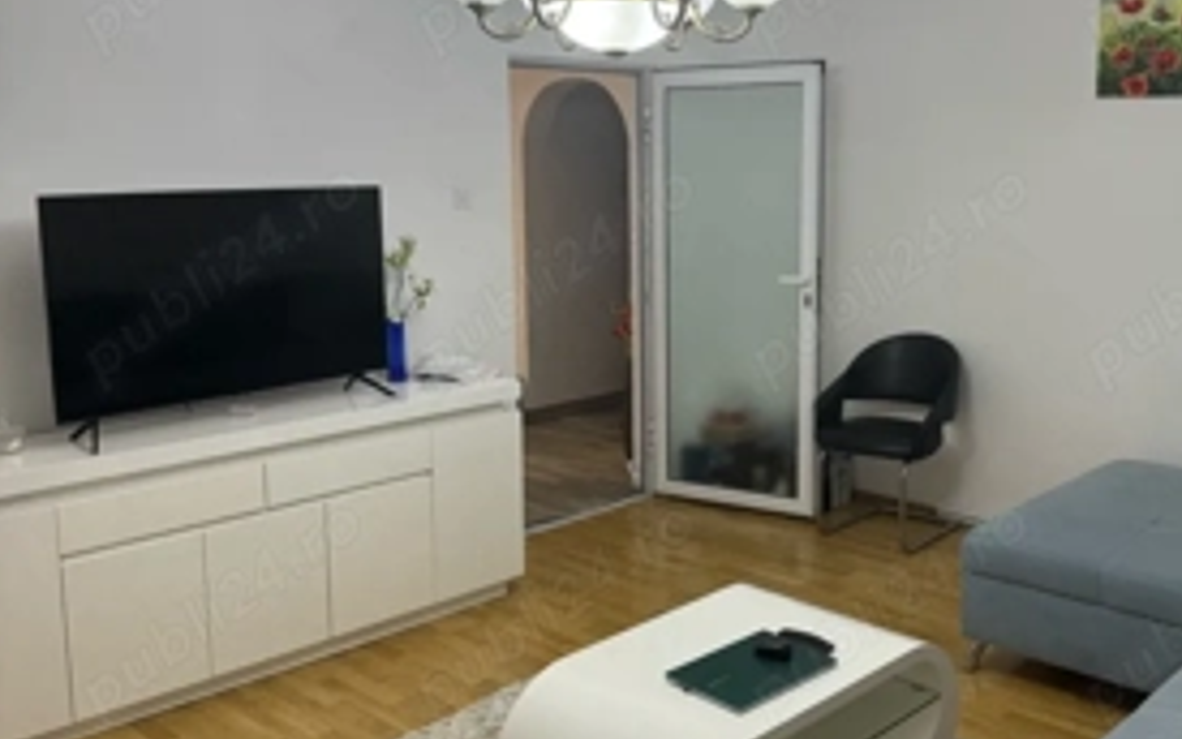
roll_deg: +0.2
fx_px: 1192
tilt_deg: -8.1
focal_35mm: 37
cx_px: 640
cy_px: 327
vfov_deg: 34.4
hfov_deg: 52.7
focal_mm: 6.76
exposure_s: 1/100
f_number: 1.78
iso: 100
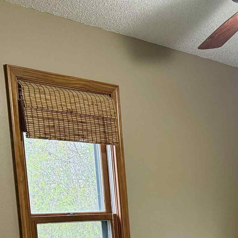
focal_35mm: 70
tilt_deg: -8.0
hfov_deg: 23.0
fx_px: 545
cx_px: 271
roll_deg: +1.9
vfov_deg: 22.8
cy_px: 280
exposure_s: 1/120
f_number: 1.78
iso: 320
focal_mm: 6.76
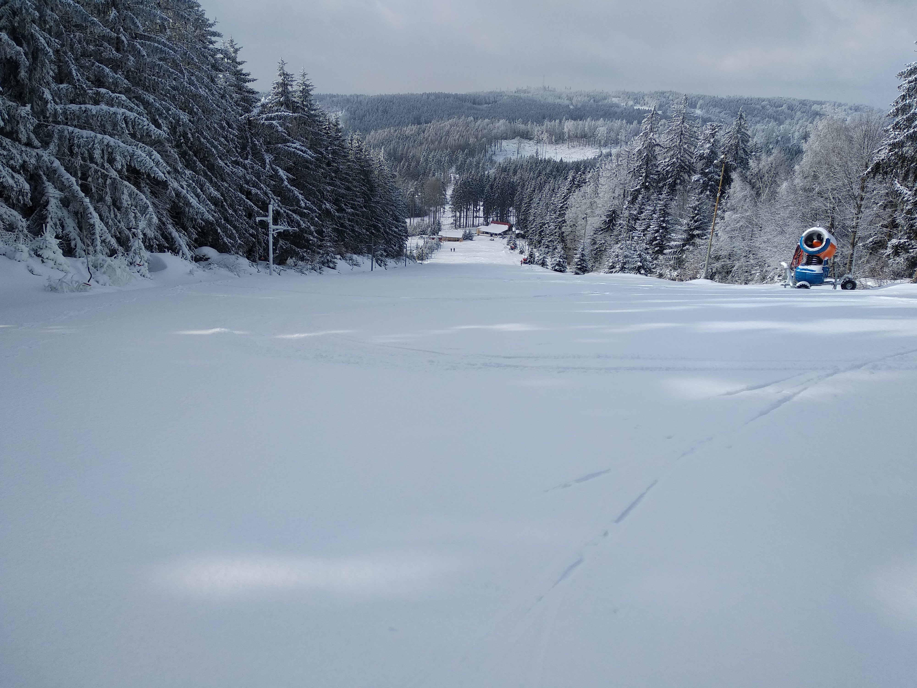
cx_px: 458
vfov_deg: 53.1
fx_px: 689
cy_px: 344
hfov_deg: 67.3
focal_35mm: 26
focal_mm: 3.81
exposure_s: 1/1445
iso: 100
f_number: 2.2
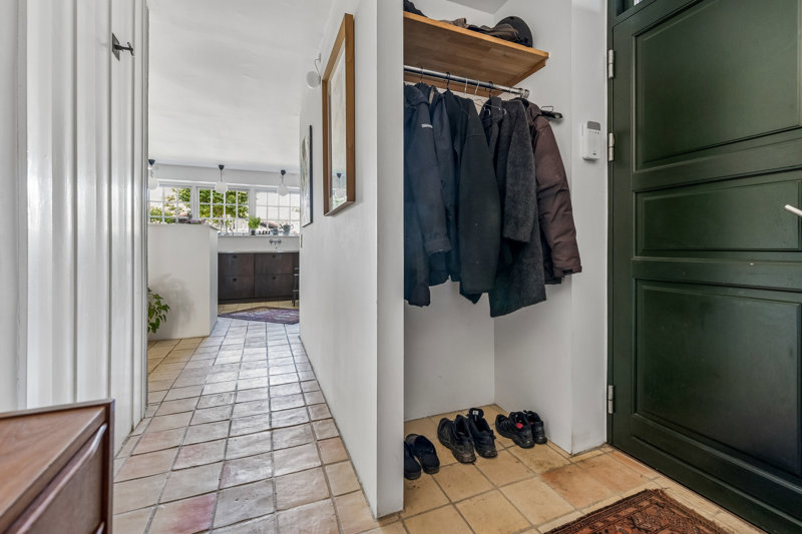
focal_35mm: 16
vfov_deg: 75.5
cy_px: 267
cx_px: 401
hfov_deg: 98.6
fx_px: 345
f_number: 6.3
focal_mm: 15.5
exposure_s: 1/6
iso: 1250
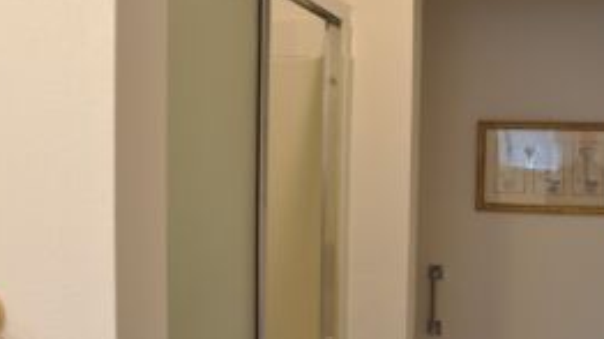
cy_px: 219
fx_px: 768
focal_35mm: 48
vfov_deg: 24.8
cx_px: 394
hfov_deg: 42.4
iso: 200
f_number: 5
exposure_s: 1/25
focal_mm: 20
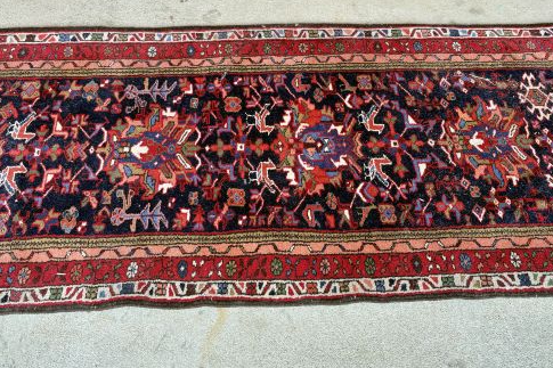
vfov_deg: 46.3
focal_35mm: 28
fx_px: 430
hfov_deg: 65.5
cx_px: 278
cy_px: 166
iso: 50
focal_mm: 5.96
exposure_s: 1/169
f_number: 1.6
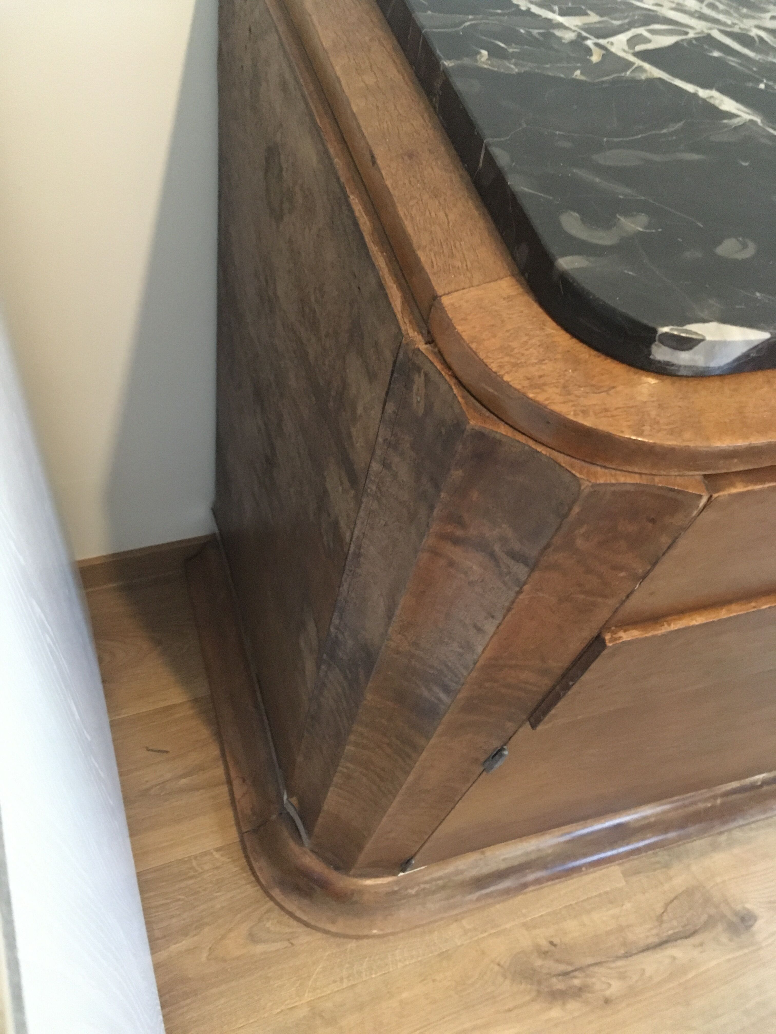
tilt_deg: -55.9
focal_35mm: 29
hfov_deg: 48.2
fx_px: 867
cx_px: 388
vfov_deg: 61.7
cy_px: 517
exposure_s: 1/17
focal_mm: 4.15
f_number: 2.2
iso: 320
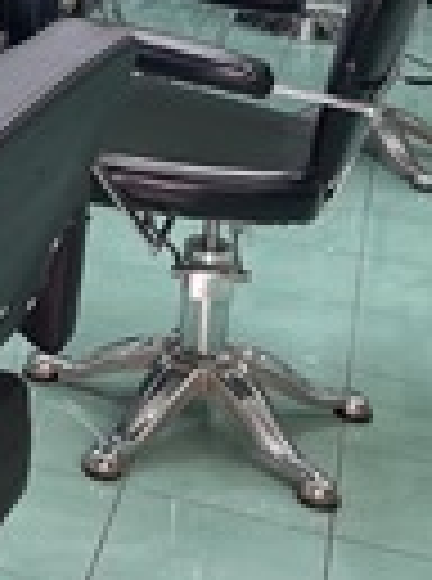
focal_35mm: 93
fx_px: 1555
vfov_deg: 19.9
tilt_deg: -9.8
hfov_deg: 14.7
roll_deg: -0.8
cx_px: -223
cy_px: -117
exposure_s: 1/50
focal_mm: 5.1
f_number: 1.6
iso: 64
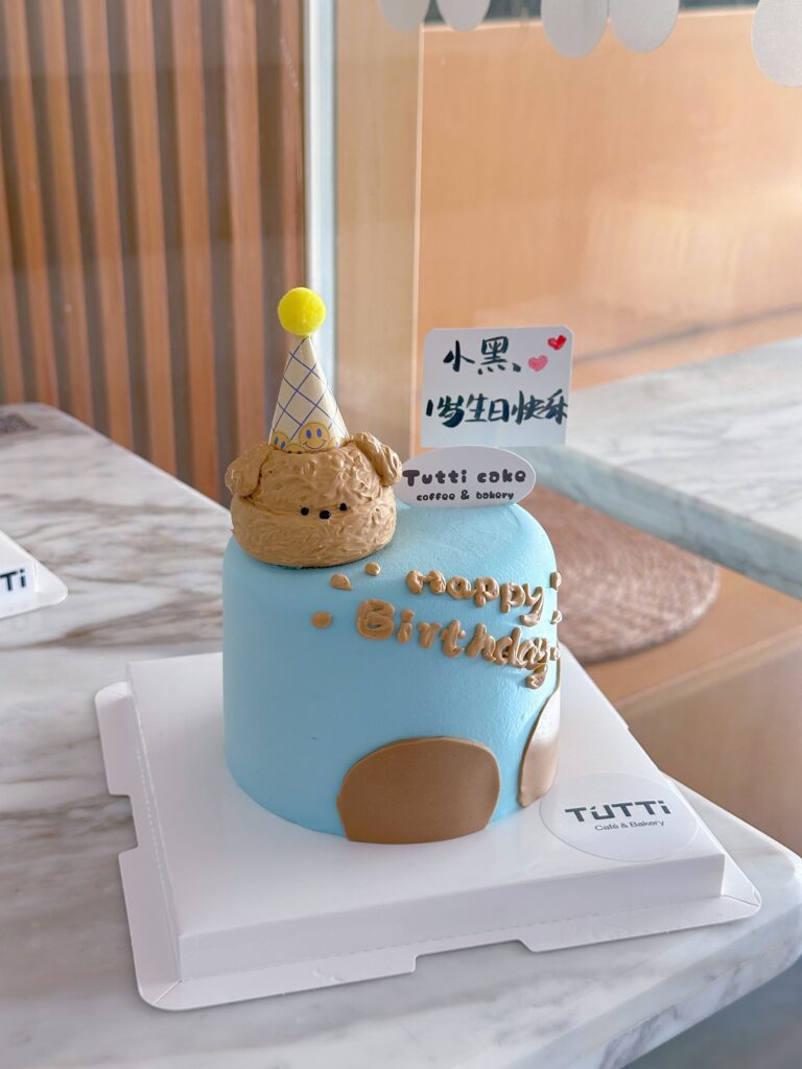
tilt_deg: -23.4
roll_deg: -2.5
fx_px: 1483
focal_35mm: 48
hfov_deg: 30.3
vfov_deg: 39.7
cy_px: 534
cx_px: 401
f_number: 1.78
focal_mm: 6.86
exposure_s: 1/100
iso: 64
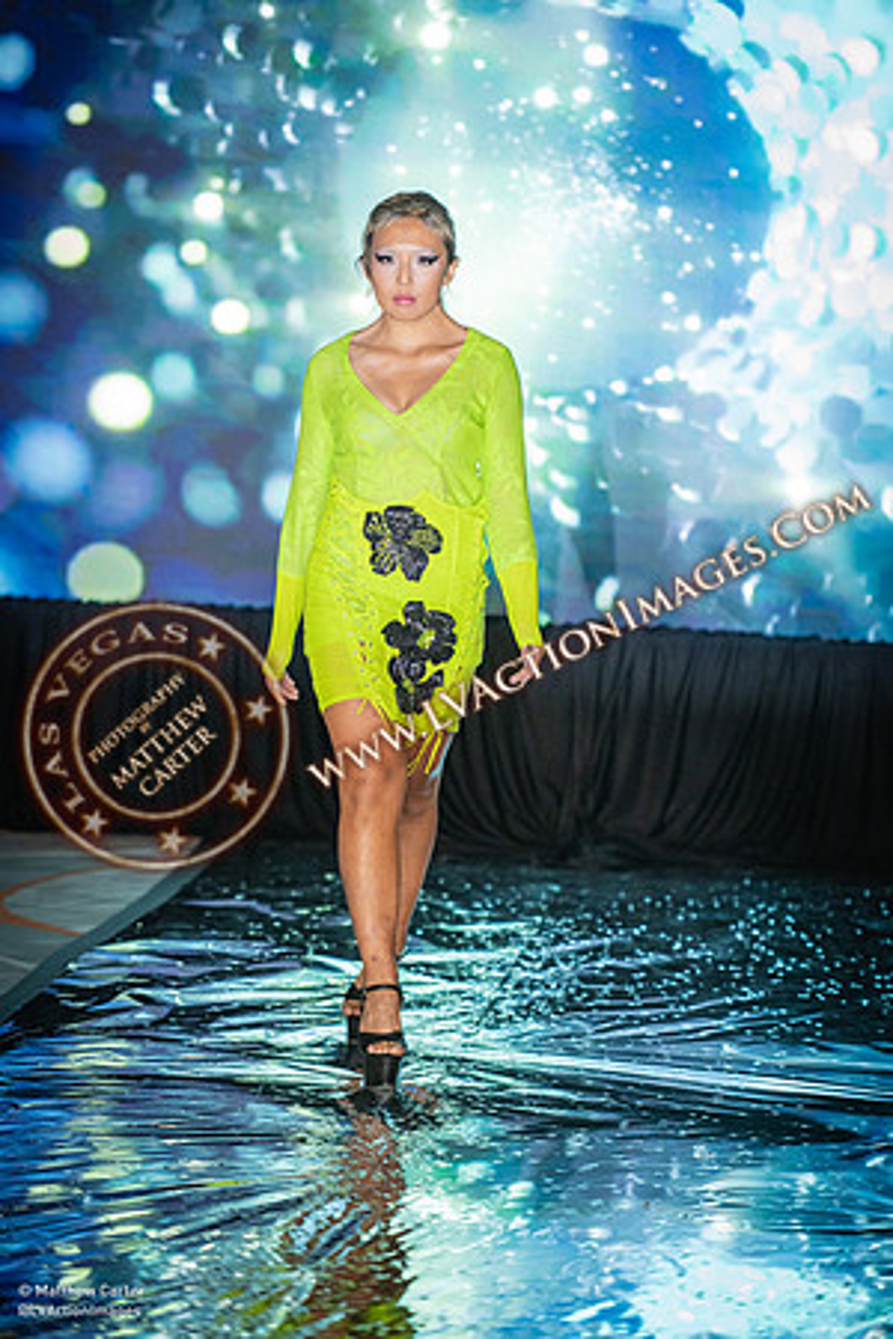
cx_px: 446
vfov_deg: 13.2
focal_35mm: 155
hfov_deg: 8.9
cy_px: 670
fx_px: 5767
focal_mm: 155
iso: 1600
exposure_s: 1/200
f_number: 2.8
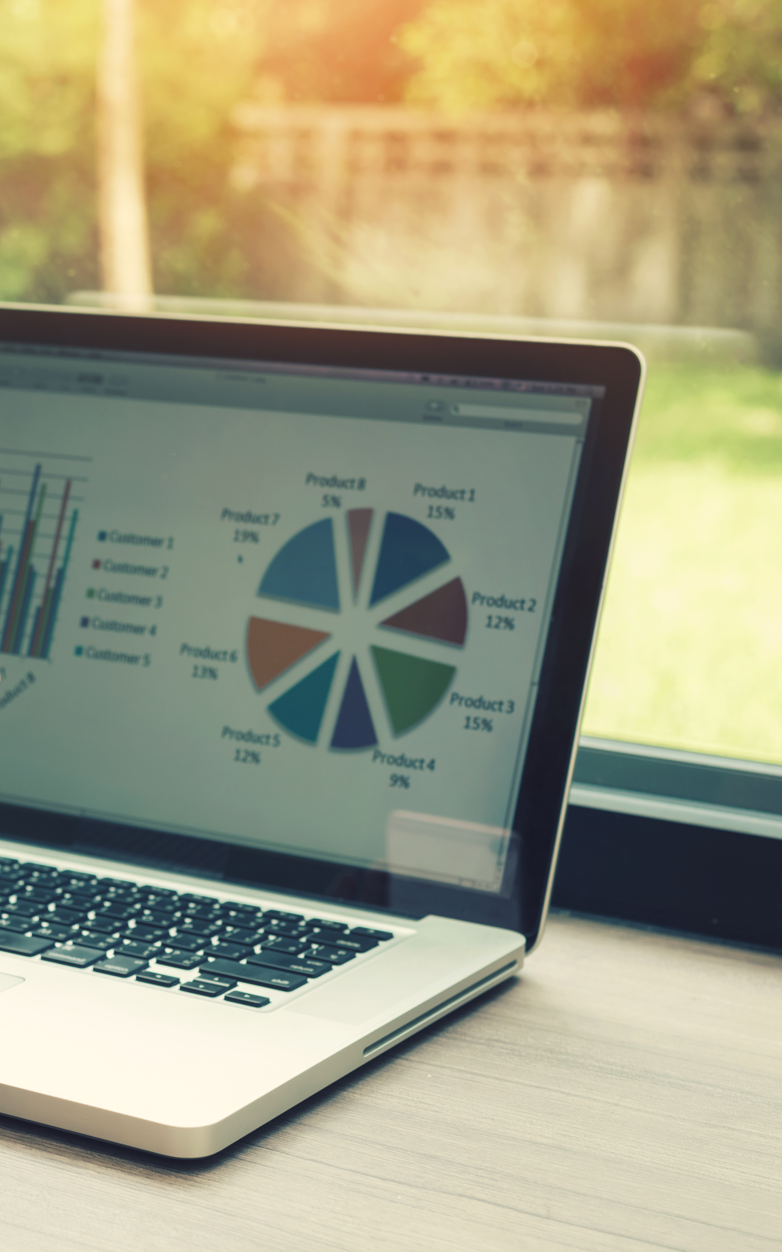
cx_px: 60
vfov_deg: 26.8
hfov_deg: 16.7
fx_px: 2626
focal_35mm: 77
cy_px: 622
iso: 200
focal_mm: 50
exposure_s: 1/80
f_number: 5.6
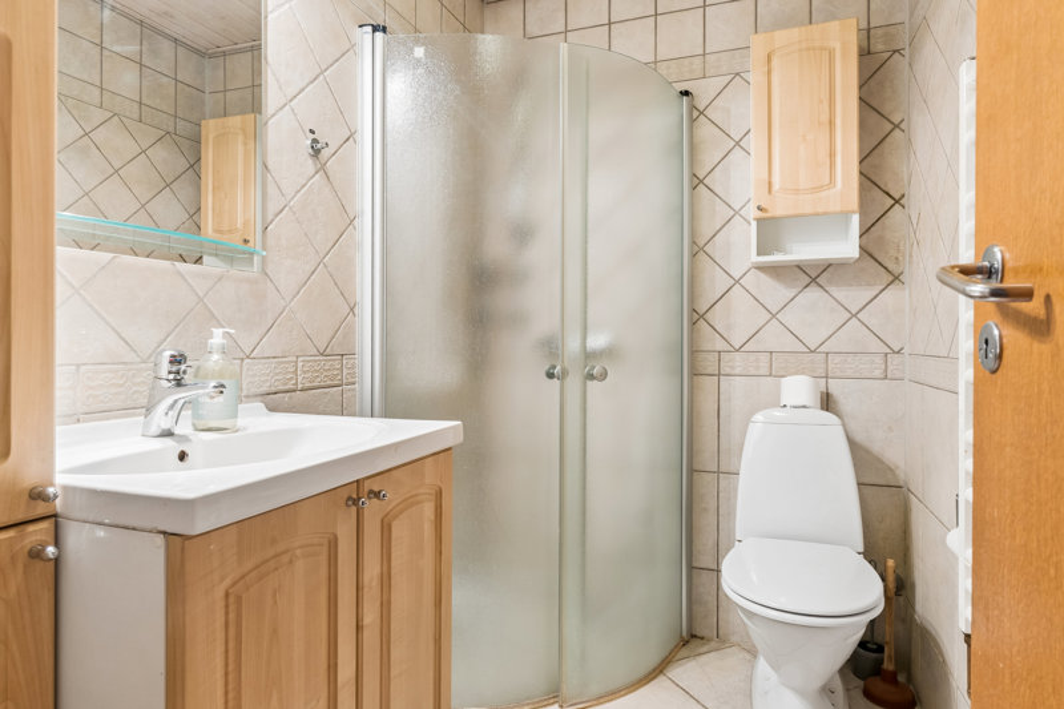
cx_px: 532
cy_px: 354
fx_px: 643
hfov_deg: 79.2
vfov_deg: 57.8
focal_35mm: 22
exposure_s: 1
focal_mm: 14.5
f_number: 8
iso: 200
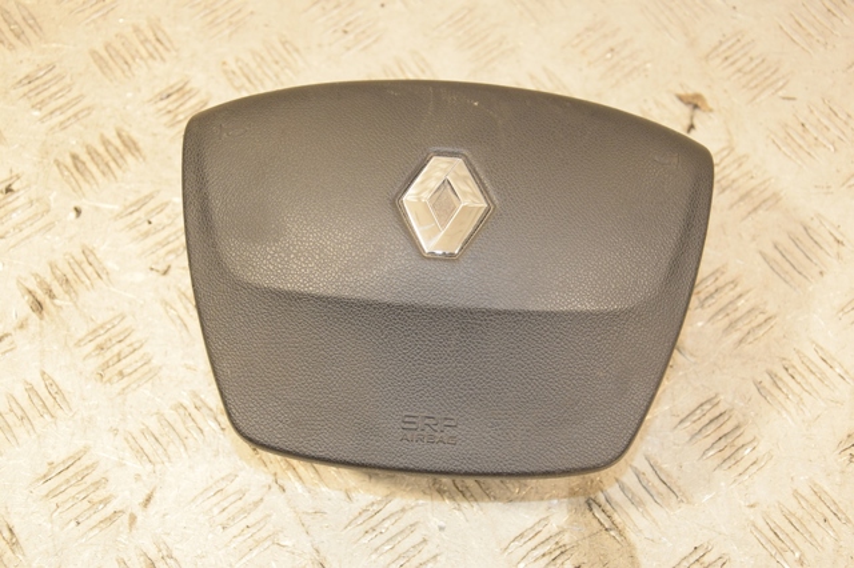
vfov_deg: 22.6
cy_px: 284
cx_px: 427
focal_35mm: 60
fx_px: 1423
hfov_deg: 33.4
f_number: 5.6
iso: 800
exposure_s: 1/200
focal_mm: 40
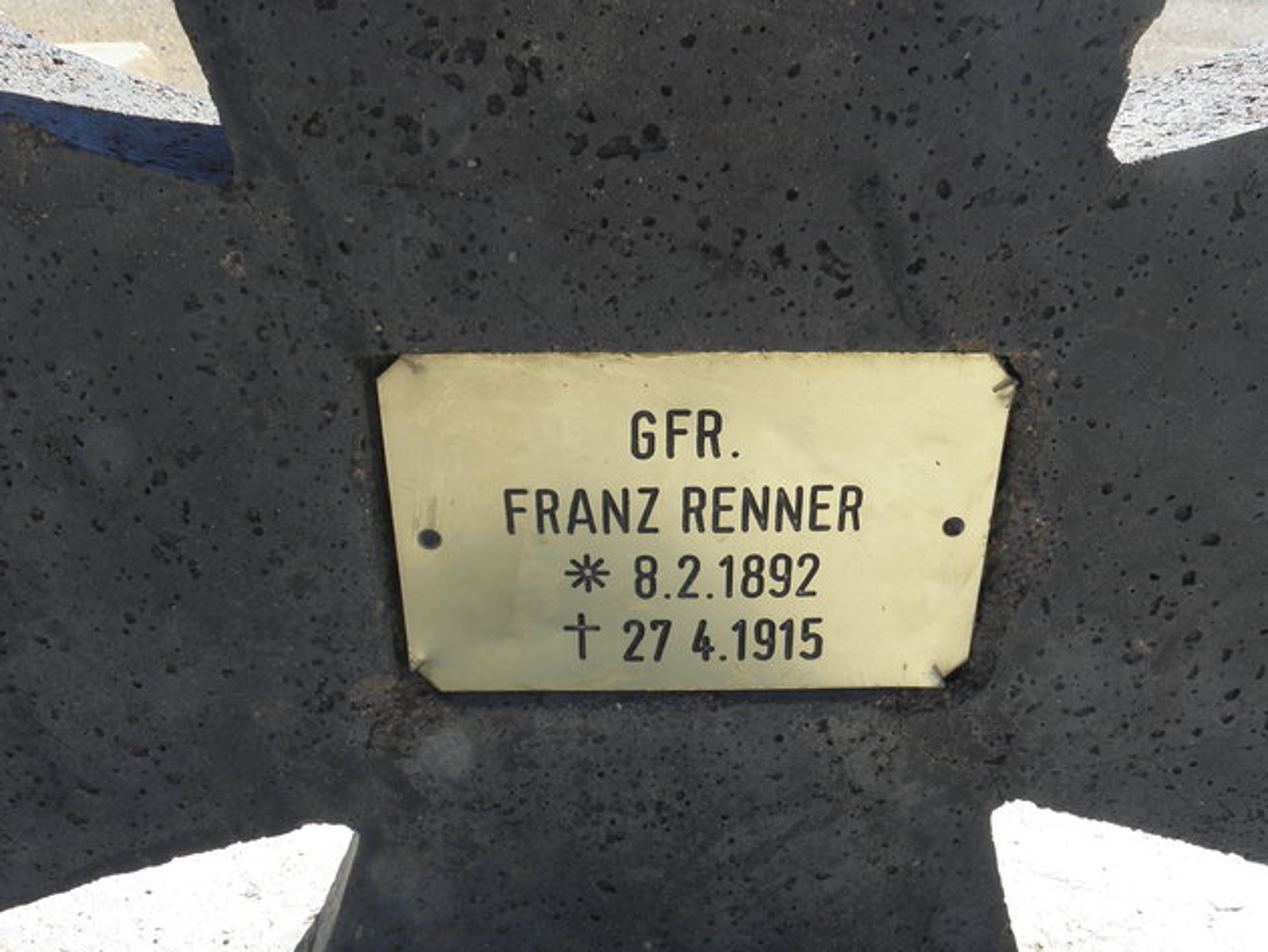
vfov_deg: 42.9
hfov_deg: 55.3
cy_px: 533
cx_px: 666
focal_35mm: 33
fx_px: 1209
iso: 64
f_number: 5.6
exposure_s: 1/125
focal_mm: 4.6
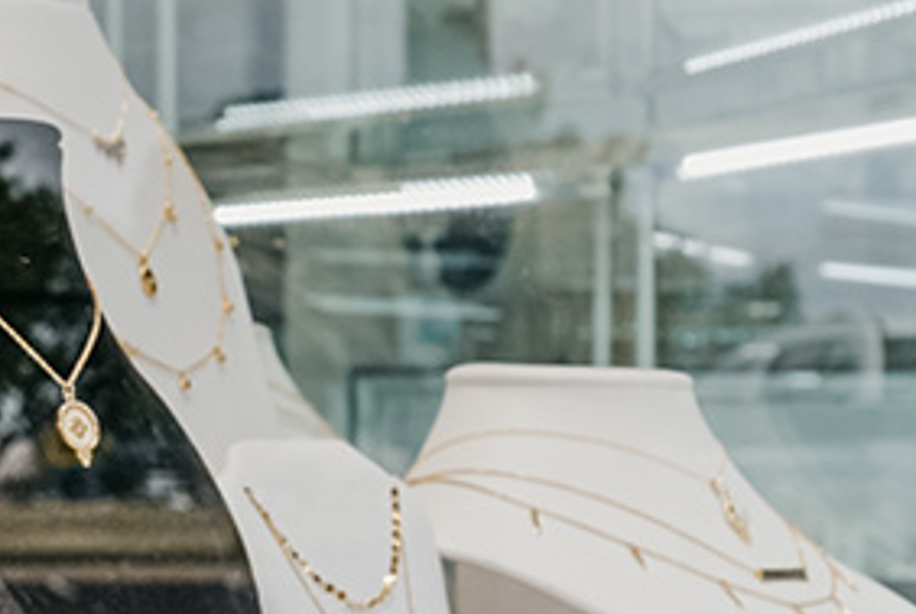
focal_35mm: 119
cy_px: 421
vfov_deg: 11.5
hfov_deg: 17.0
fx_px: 3033
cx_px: 133
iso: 200
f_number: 8
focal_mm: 24
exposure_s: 1/250
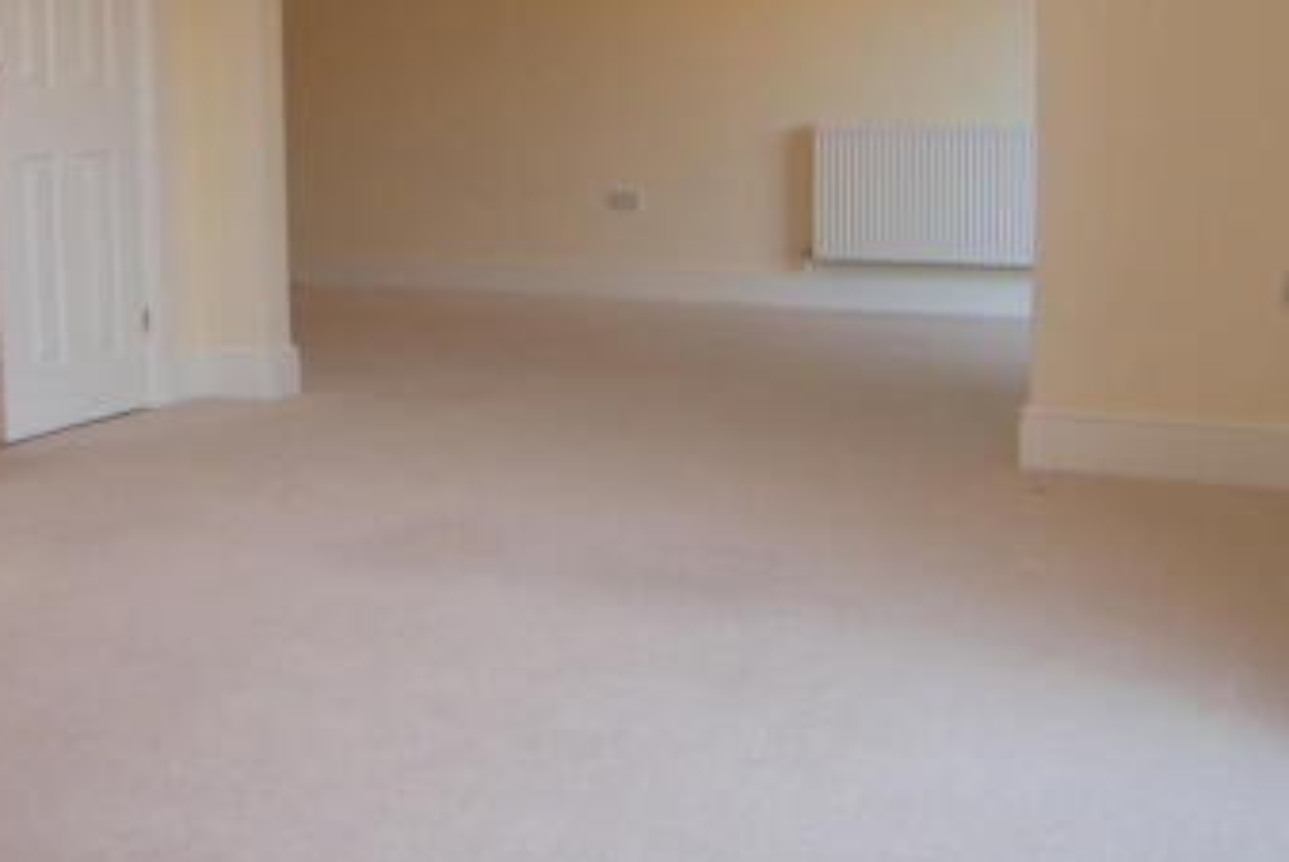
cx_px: 509
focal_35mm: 43
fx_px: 1541
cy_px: 219
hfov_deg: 45.1
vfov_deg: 30.7
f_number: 2.8
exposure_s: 1/30
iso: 100
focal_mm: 5
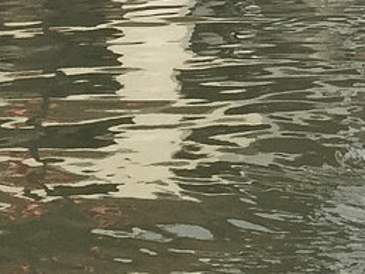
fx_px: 1887
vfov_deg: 7.7
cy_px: -395
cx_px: 689
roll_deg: -0.3
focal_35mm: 179
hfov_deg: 10.3
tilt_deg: +2.8
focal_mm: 4.15
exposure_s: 1/1980
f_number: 2.2
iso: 32
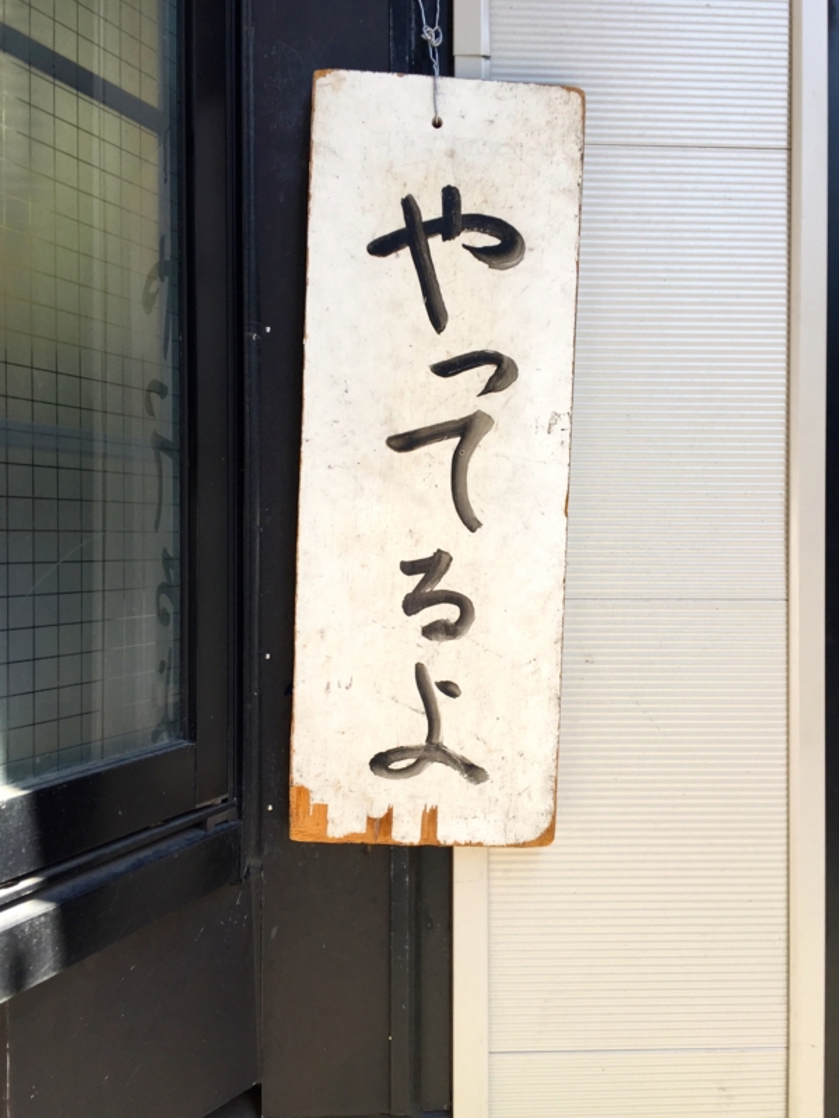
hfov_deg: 48.2
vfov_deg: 61.7
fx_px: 937
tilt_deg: -0.1
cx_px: 420
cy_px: 559
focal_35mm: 29
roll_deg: -0.6
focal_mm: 4.15
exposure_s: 1/165
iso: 32
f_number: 2.2
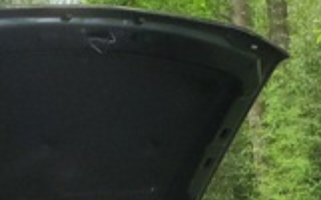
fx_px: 900
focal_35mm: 103
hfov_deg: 19.7
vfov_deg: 11.3
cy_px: 414
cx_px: 311
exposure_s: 1/120
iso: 320
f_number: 2.4
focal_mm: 4.3
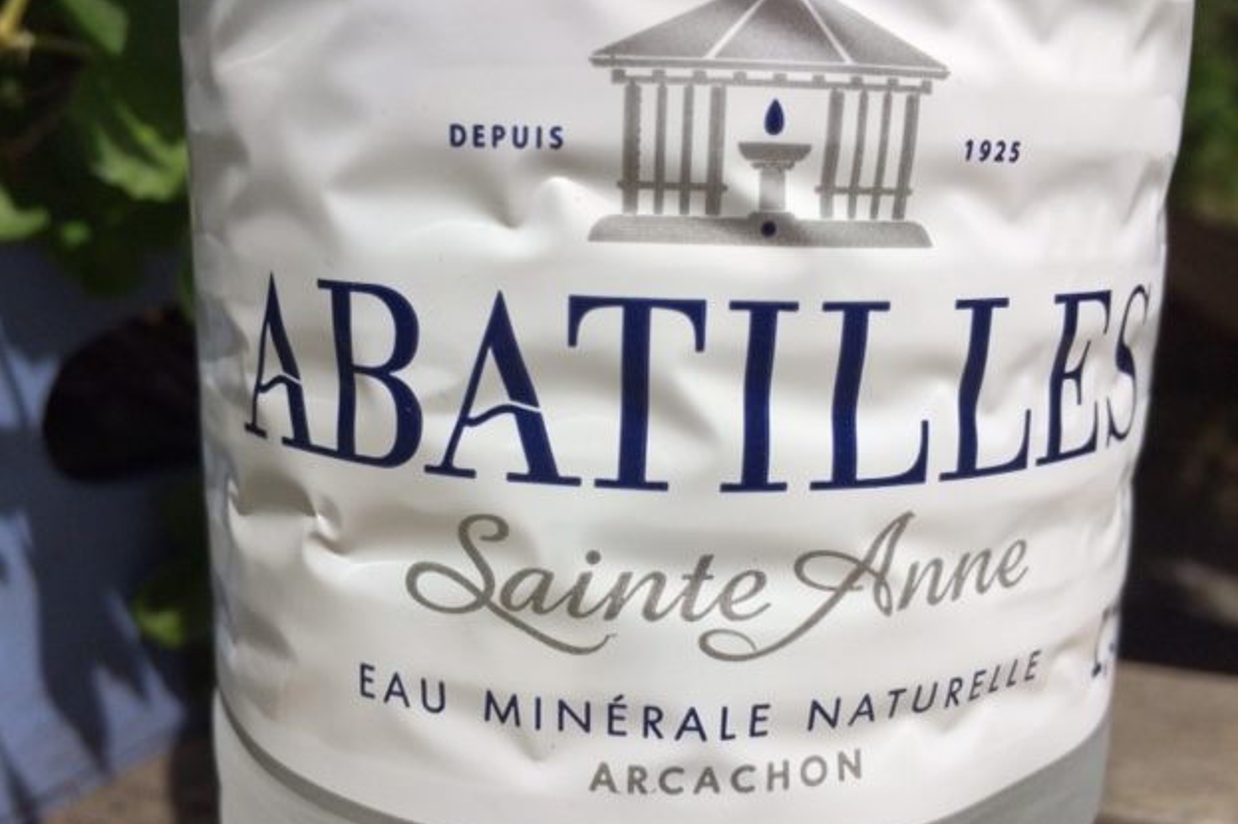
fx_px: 1066
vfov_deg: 42.3
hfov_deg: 60.3
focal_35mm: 31
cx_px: 604
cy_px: 437
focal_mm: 4.15
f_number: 2.2
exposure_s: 1/5882
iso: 40
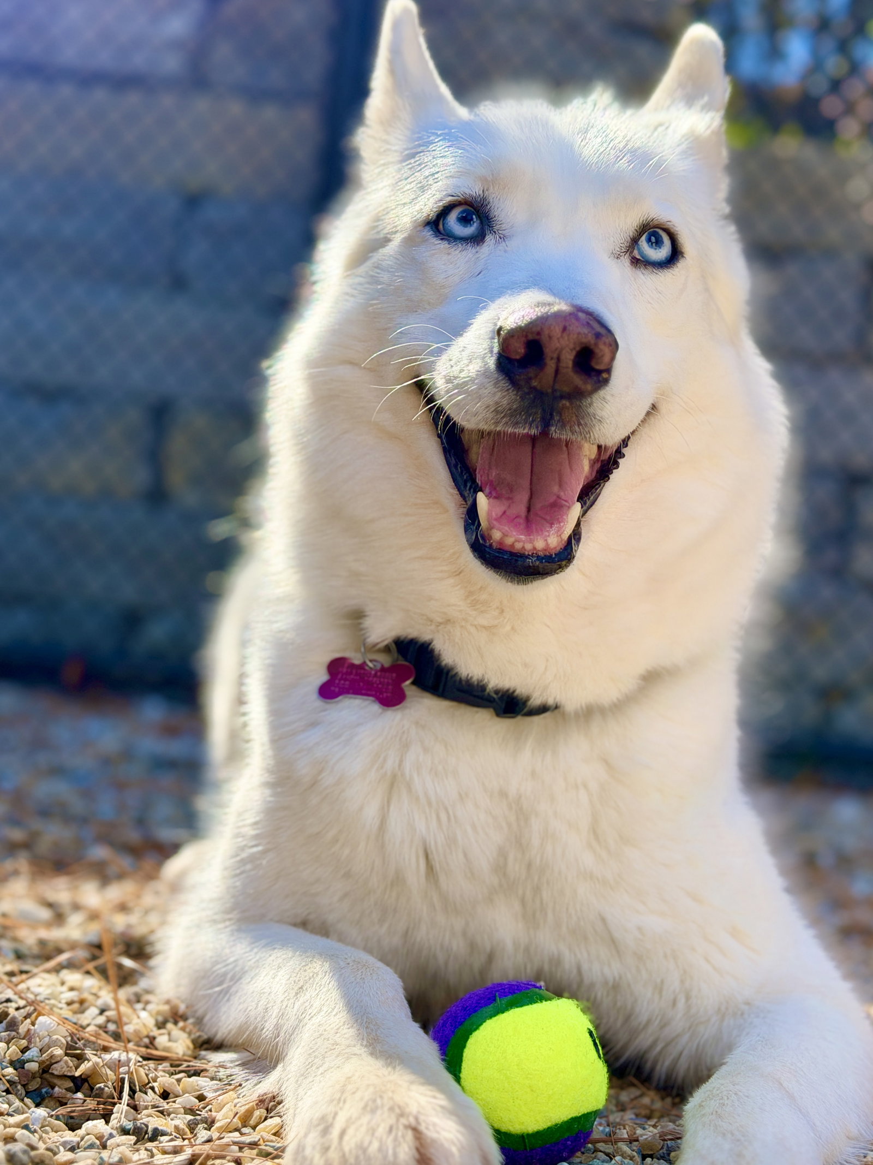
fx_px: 1614
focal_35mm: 48
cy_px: 582
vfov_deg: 39.7
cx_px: 436
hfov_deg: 30.3
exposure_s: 1/1715
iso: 80
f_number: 1.78
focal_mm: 6.76
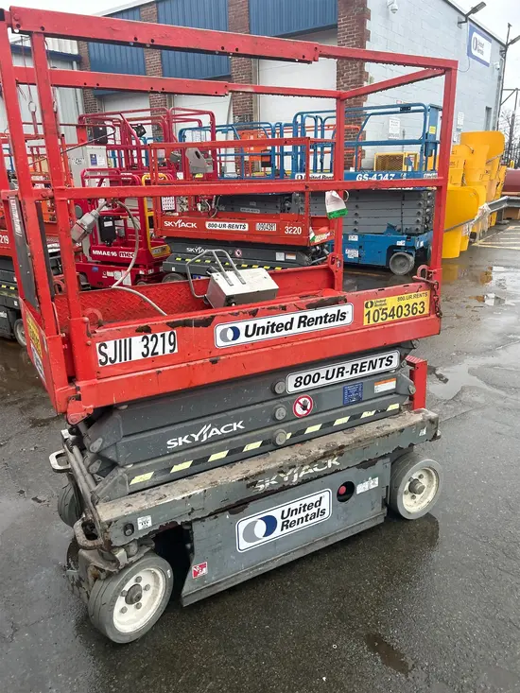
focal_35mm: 26
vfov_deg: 67.3
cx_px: 260
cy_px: 346
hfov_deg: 53.1
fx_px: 521
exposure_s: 1/60
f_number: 1.5
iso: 200
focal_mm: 5.7
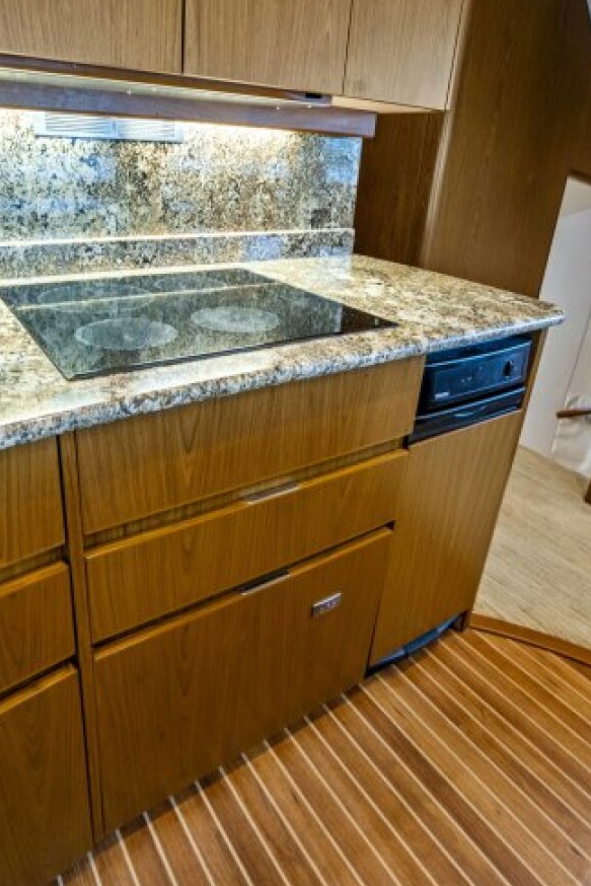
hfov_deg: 59.1
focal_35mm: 21
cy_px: 356
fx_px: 517
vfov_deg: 80.3
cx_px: 238
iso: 400
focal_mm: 17
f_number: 5.6
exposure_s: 1/13
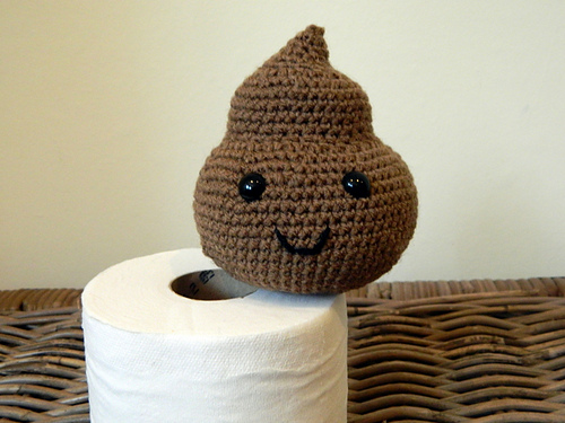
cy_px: 212
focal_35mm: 41
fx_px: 669
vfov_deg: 35.1
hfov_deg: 45.8
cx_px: 282
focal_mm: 7.3
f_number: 3.5
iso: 400
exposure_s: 1/25
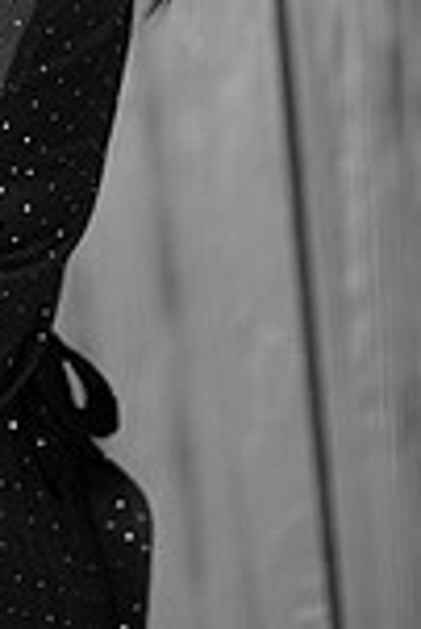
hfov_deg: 9.1
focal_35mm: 149
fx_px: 2608
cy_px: -167
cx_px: -100
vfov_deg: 13.3
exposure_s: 1/250
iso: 100
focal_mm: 50
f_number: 1.8
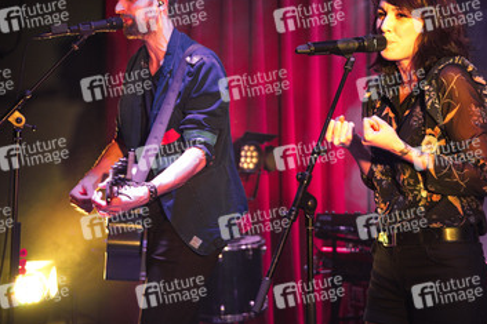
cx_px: 272
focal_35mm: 51
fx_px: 690
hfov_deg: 38.8
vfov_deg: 26.4
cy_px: 120
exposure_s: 1/125
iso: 3200
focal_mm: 40
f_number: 2.8
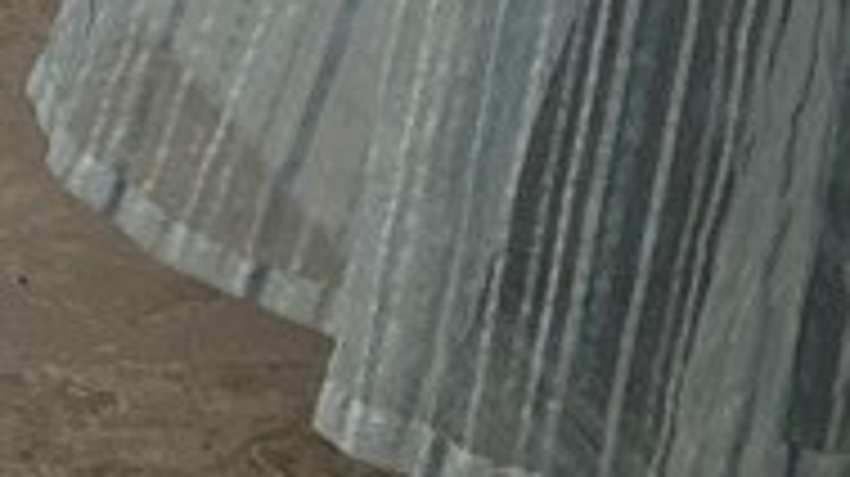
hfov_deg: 8.7
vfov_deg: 4.9
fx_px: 4978
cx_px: -1295
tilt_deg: -5.8
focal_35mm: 221
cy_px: -1458
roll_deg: -0.7
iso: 80
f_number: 1.78
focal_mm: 6.86
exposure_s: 1/1587
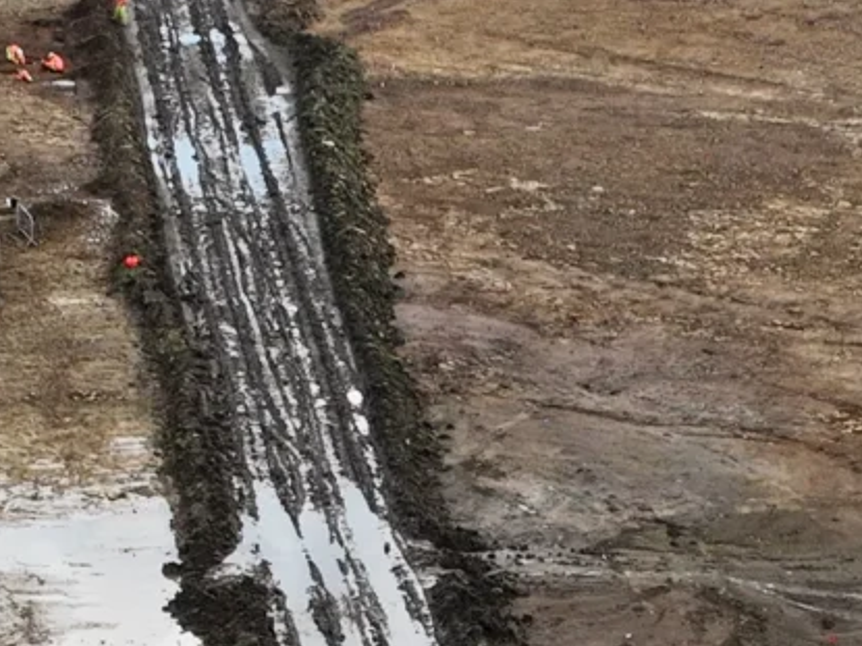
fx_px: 3684
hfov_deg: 13.3
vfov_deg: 9.8
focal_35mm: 148
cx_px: 555
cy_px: 910
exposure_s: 1/2500
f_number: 2.8
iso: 100
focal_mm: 12.29
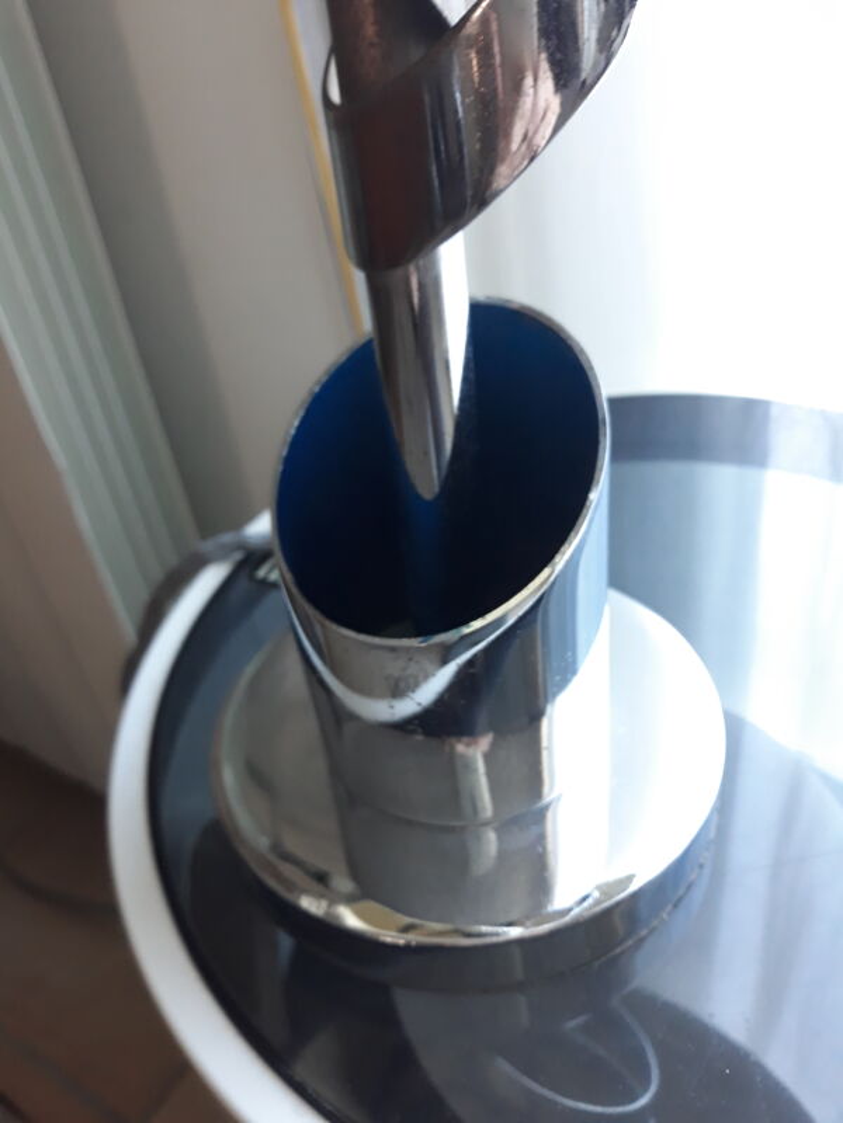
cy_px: 562
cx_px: 422
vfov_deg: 65.3
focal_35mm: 27
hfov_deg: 51.4
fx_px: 877
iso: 200
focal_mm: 3.71
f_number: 1.7
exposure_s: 1/25
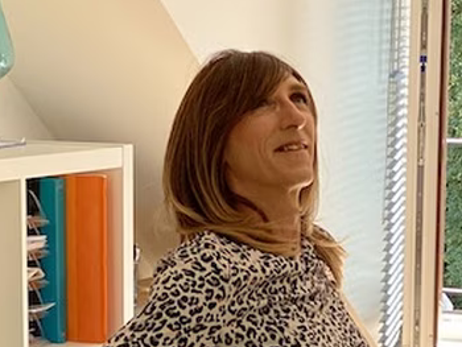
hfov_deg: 13.0
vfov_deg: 9.6
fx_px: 2030
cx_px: 216
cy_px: 475
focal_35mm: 152
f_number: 2
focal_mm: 6
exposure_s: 1/122
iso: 32
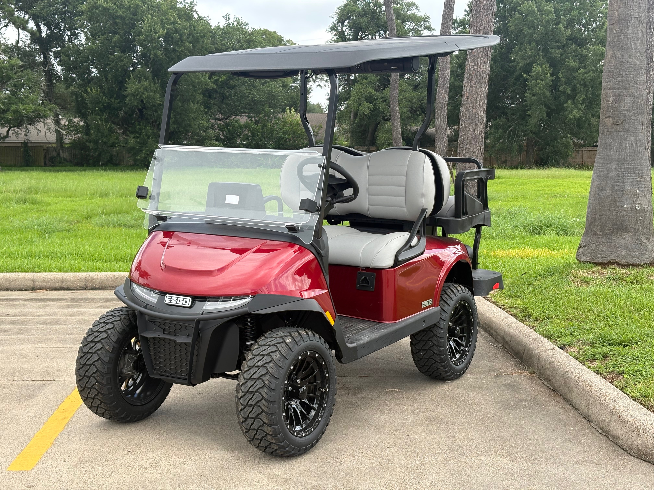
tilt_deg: -6.9
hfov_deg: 36.8
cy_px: 245
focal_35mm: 52
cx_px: 327
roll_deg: +0.1
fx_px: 982
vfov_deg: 28.0
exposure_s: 1/765
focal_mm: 5.96
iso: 32
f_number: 1.6
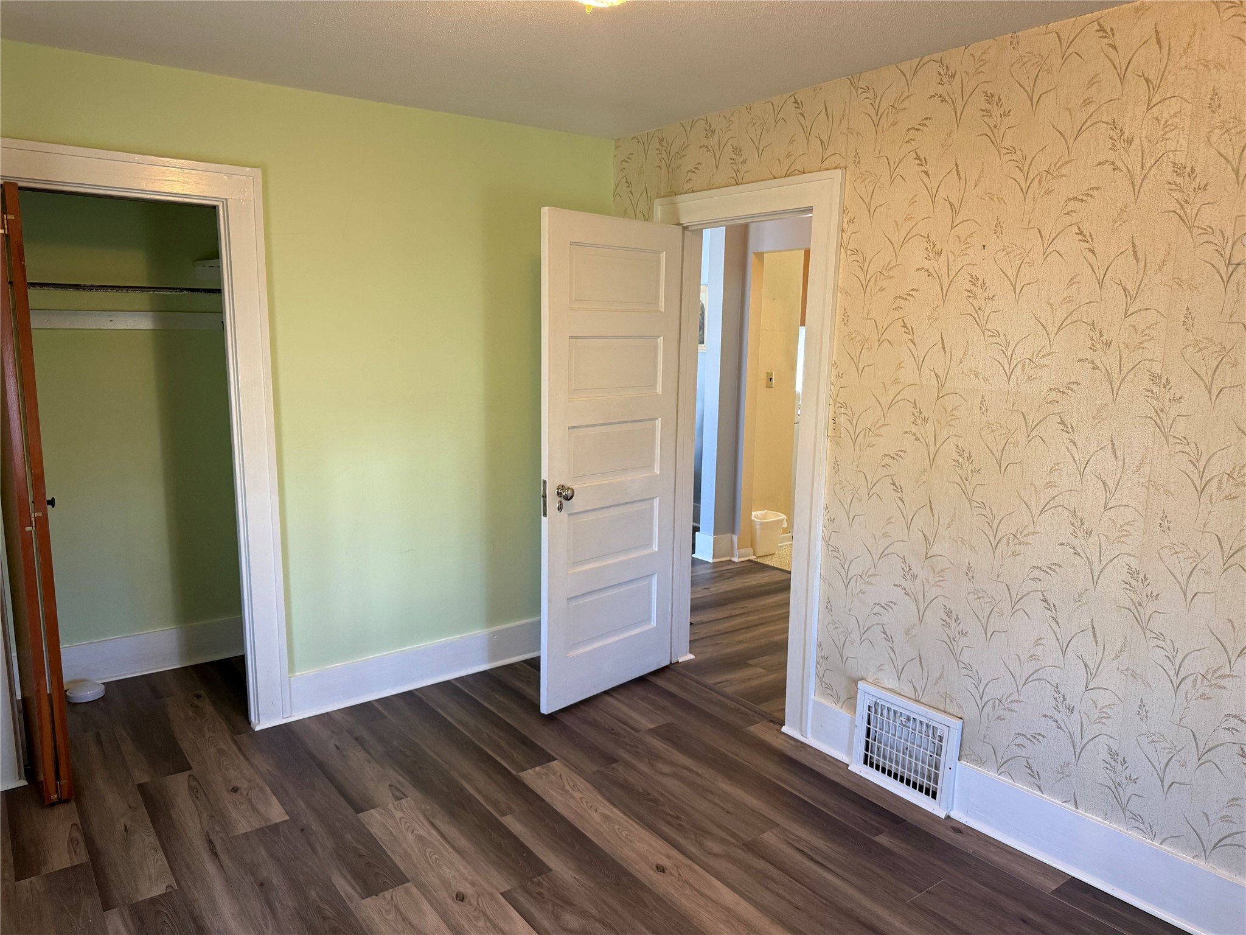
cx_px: 623
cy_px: 468
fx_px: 864
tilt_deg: -8.9
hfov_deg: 71.6
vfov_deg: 56.8
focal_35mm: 24
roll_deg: -0.5
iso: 250
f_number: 1.78
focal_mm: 6.76
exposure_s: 1/60
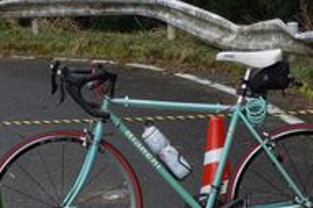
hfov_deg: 12.7
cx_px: 95
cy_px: 154
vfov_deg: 8.5
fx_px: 1399
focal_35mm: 161
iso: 160
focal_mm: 13.2
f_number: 5.2
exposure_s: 1/80
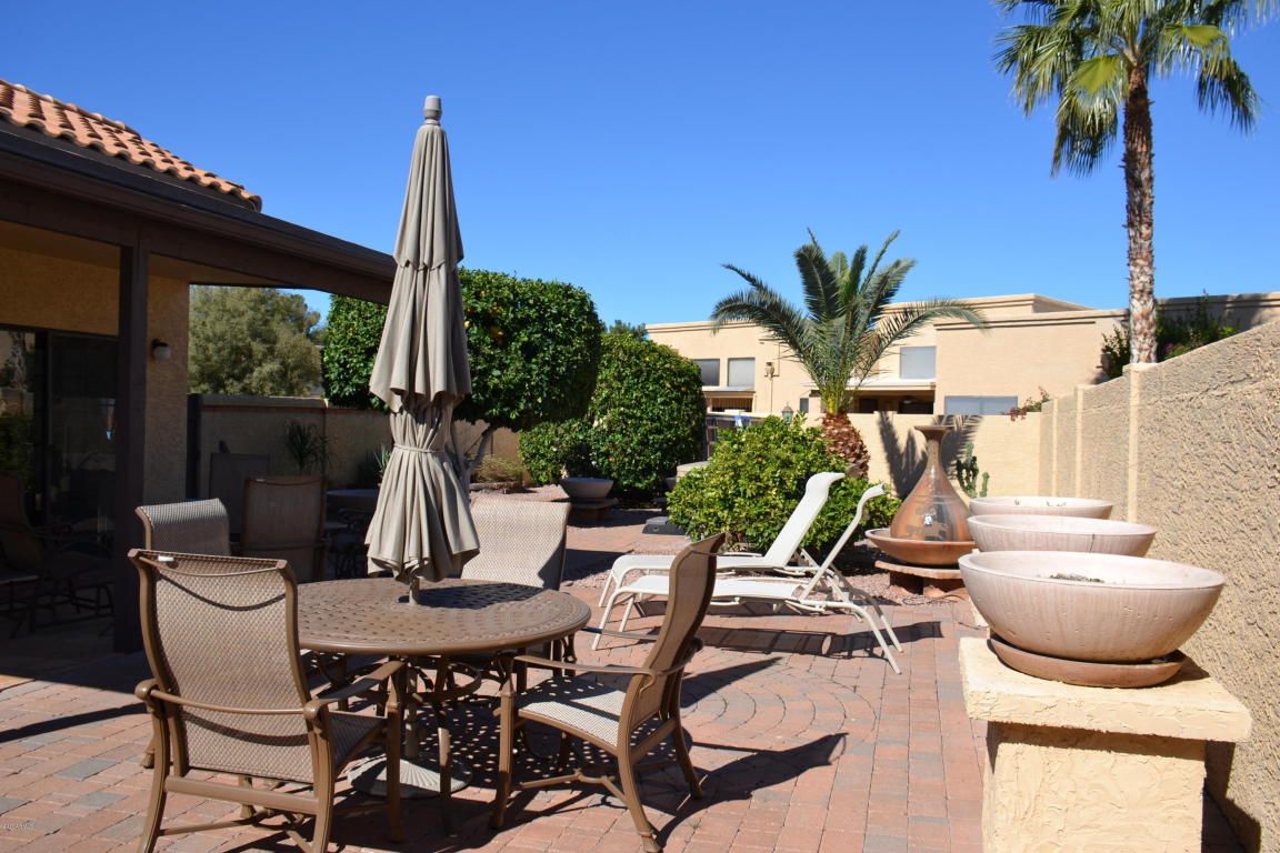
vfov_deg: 47.9
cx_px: 640
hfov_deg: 67.4
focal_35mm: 27
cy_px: 426
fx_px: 960
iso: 100
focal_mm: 18
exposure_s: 1/250
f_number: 8
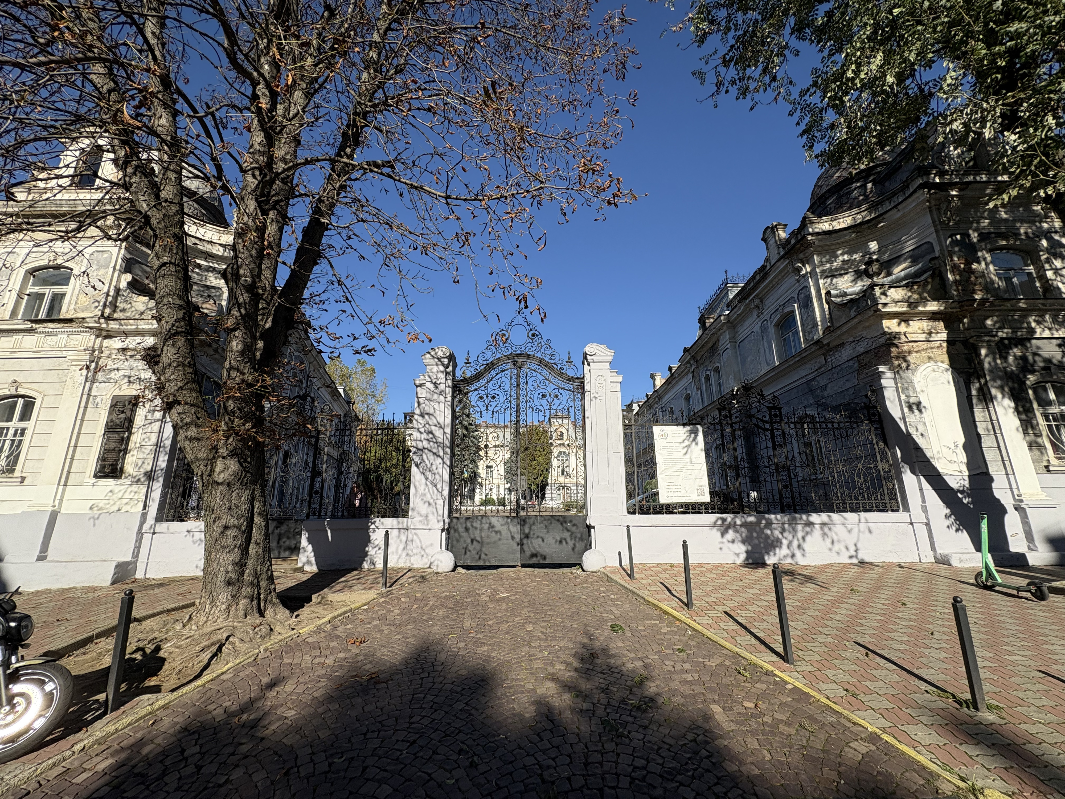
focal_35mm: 14
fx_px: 431
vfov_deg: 85.7
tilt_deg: +15.7
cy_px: 400
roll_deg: +1.0
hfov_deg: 102.1
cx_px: 532
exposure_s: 1/2342
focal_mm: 2.22
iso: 40
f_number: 2.2
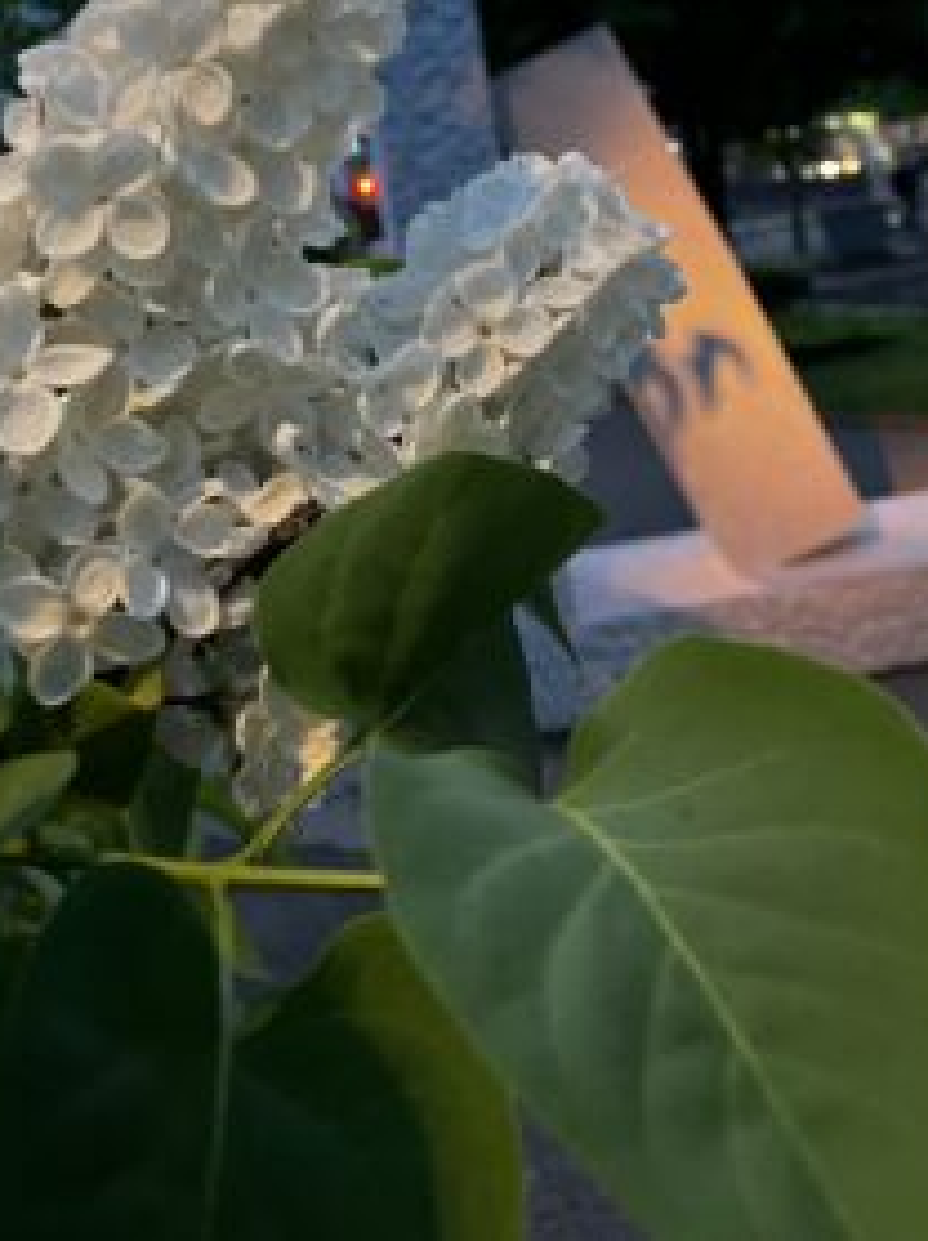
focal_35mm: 43
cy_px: 292
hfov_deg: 33.5
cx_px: 415
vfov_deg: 42.4
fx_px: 1539
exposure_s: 1/37
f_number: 1.8
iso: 400
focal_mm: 3.99
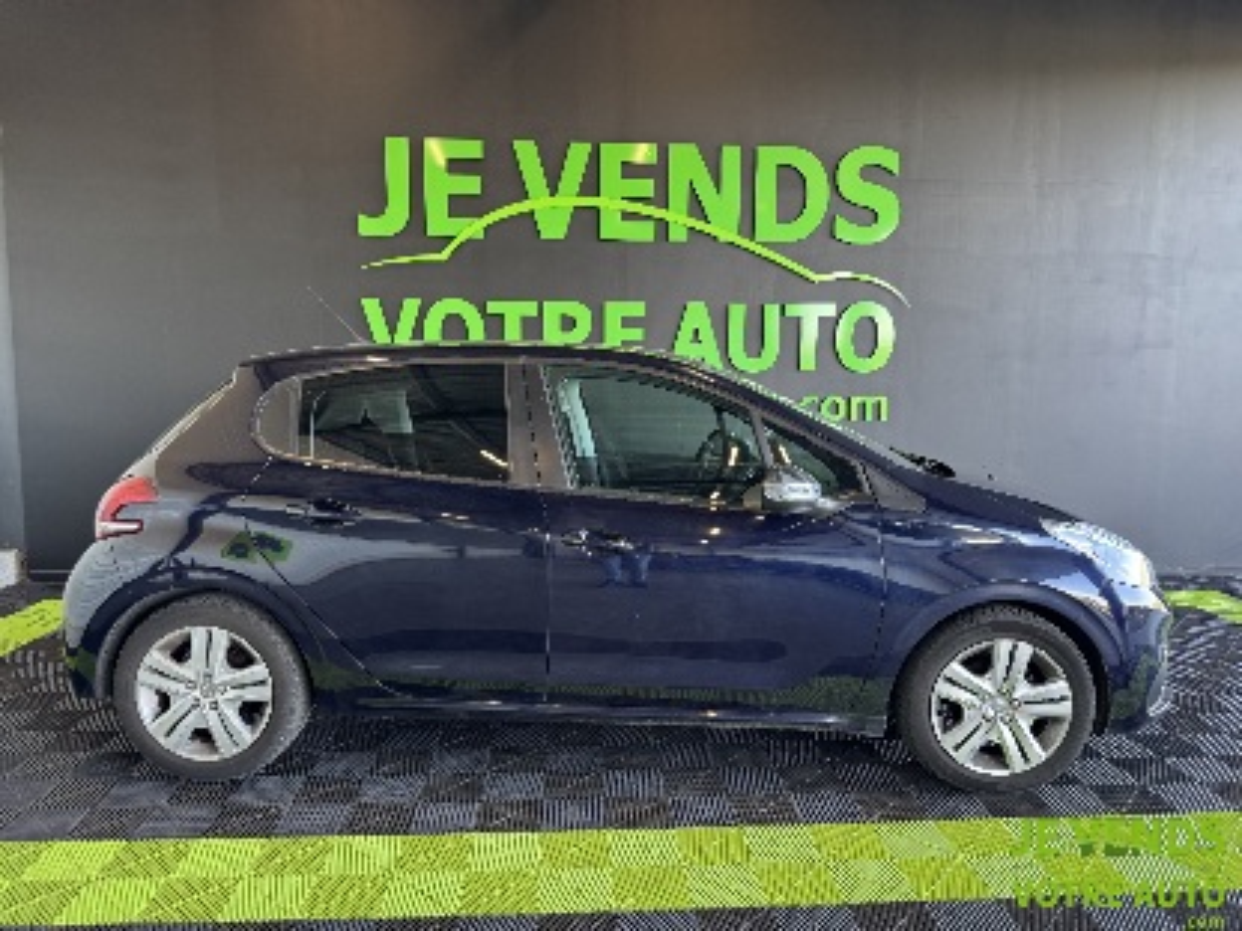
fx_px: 861
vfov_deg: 56.8
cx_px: 621
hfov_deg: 71.6
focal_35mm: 24
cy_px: 466
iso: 200
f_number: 1.78
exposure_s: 1/121
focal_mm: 6.76
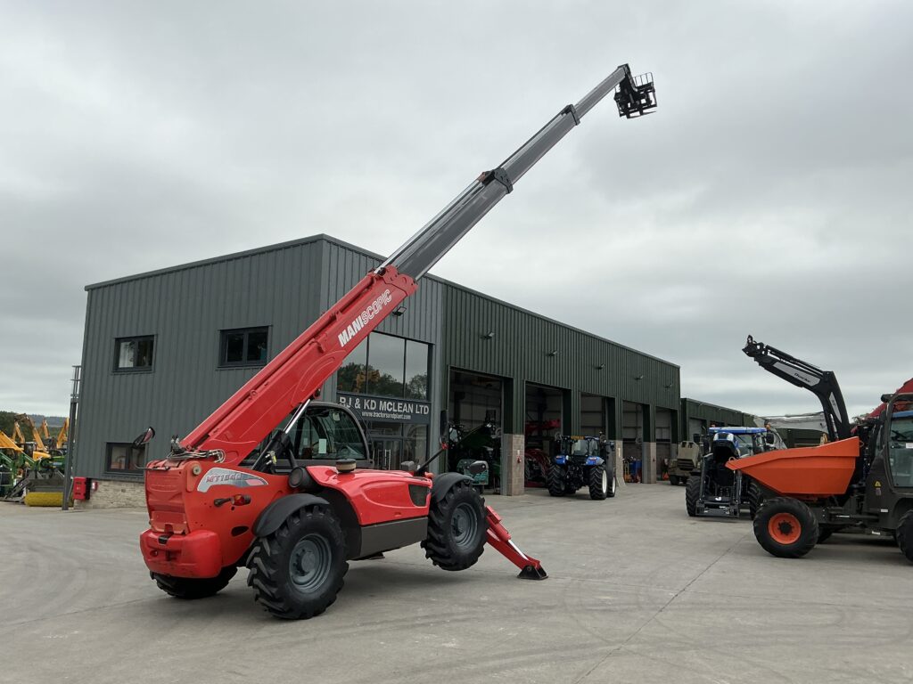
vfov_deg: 49.7
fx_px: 739
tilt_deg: +9.9
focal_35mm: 28
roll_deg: -1.1
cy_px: 342
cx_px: 456
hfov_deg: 63.4
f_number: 1.8
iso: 25
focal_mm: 3
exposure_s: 1/1912
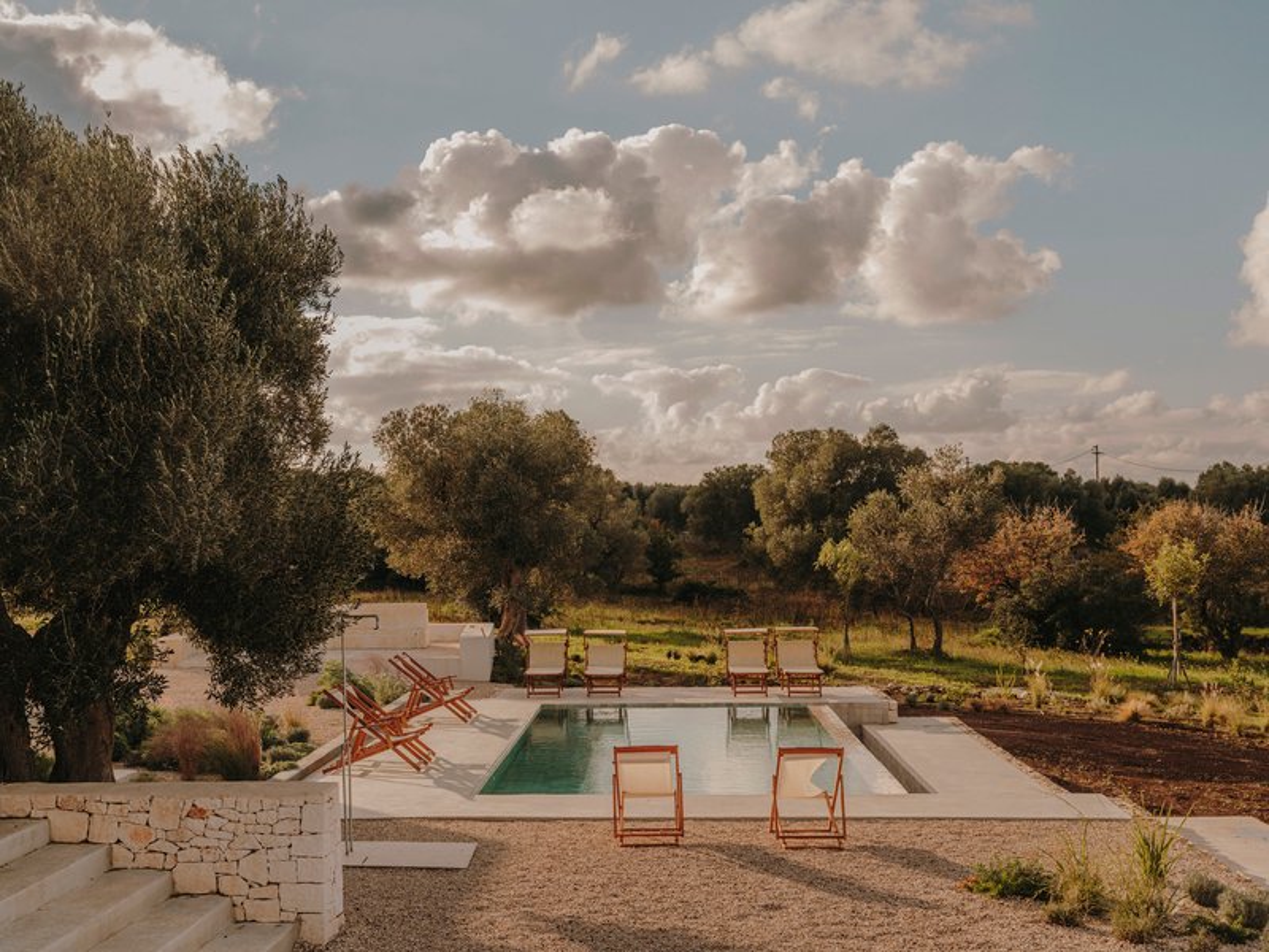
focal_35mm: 51
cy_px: 476
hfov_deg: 37.5
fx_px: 1870
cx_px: 634
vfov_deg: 28.6
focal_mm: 64
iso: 100
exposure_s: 1/80
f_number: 10
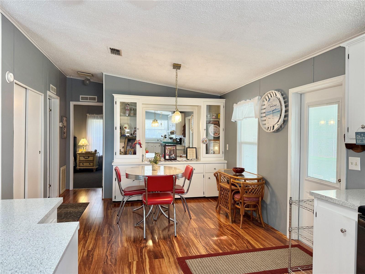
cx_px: 182
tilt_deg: -0.6
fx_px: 253
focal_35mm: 24
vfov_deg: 56.8
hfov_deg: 71.6
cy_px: 137
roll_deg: -1.0
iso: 160
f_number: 1.78
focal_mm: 6.76
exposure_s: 1/120
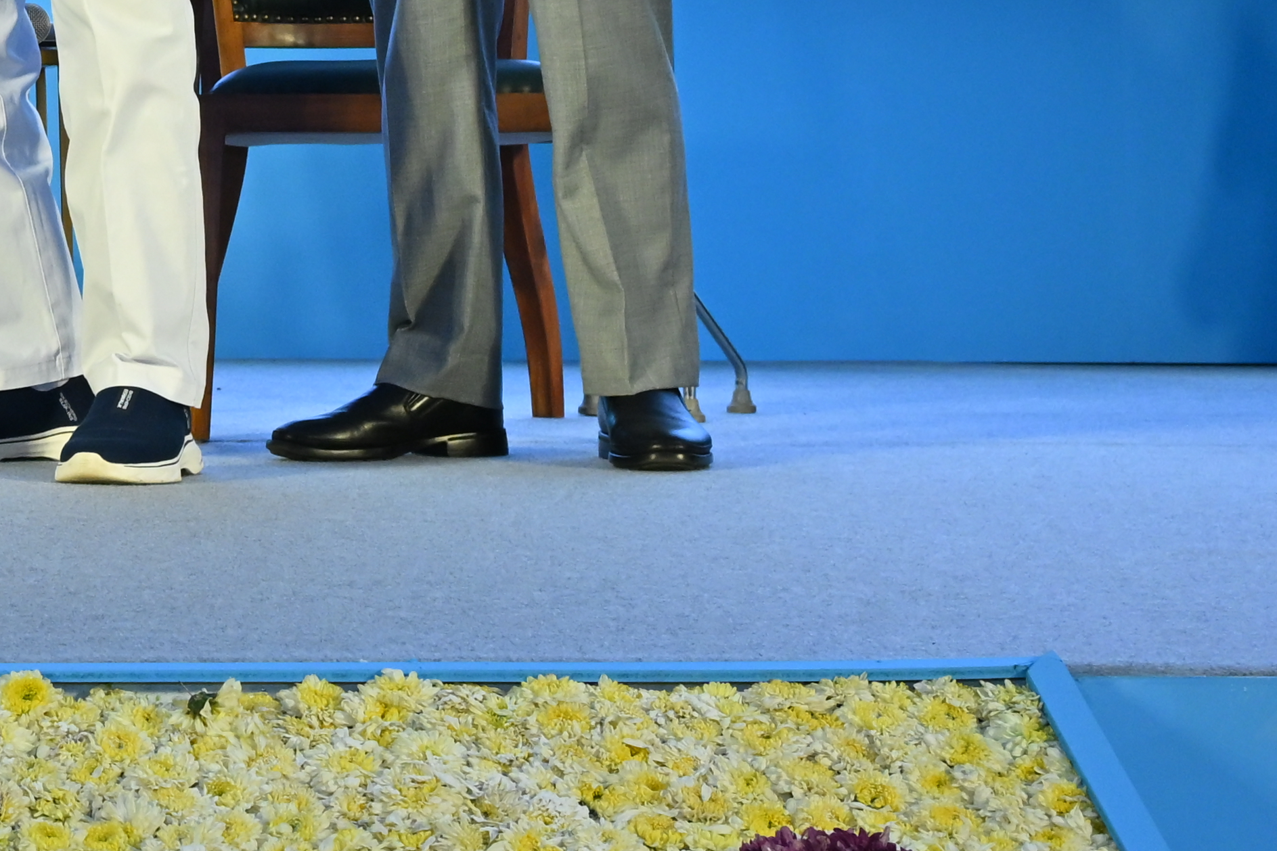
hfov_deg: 15.1
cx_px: -686
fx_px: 4434
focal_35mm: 125
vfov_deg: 10.8
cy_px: -171
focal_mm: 39
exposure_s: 1/160
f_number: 9
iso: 1600
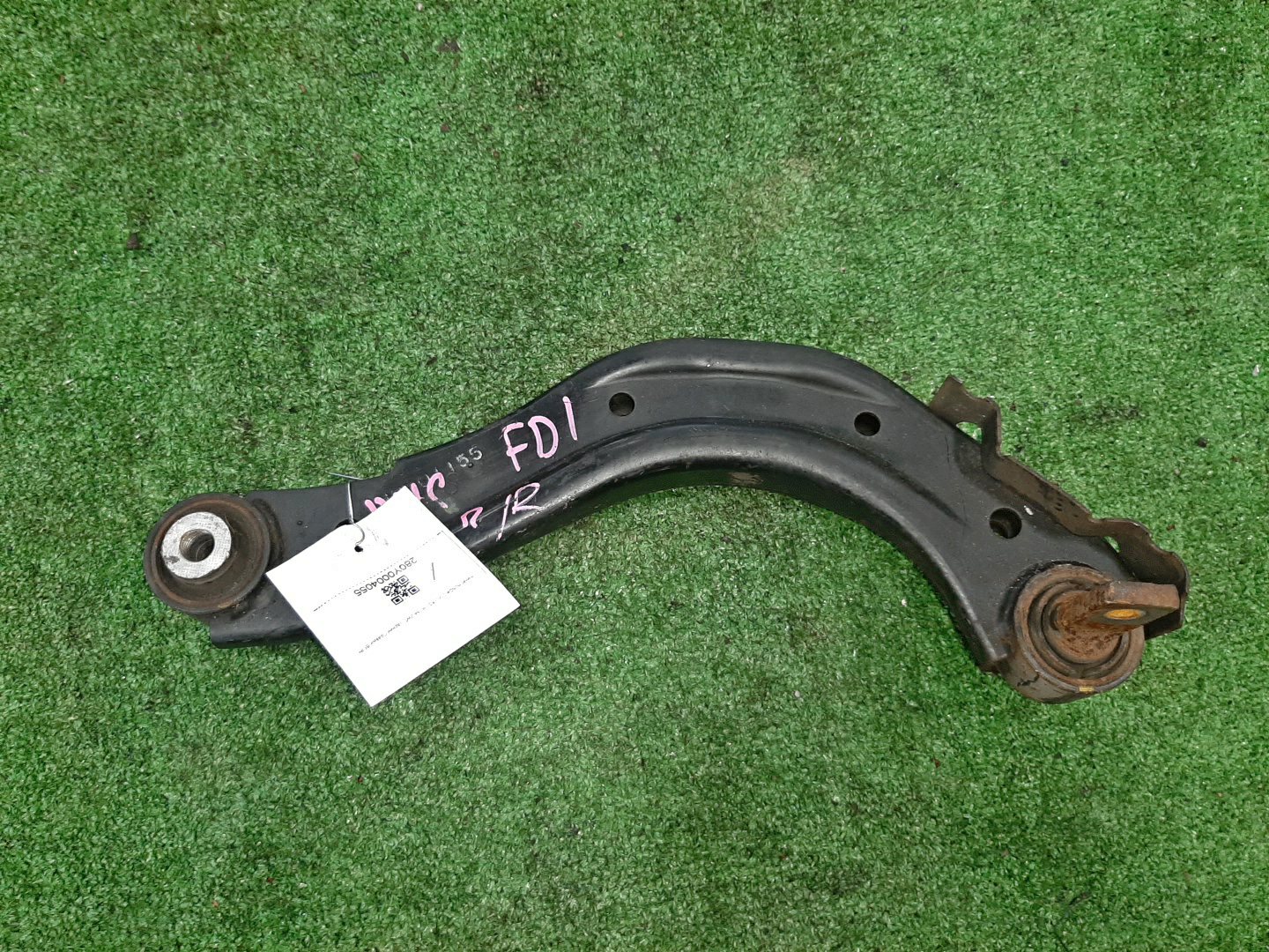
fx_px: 953
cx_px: 634
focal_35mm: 26
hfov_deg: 67.3
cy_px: 476
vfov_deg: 53.1
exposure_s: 1/50
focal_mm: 3.93
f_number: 1.7
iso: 159
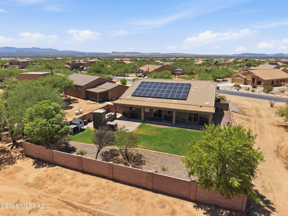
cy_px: 108
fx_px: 200
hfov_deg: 71.6
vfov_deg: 56.8
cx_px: 144
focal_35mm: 24
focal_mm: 8.7
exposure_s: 1/5000
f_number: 1.8
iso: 200
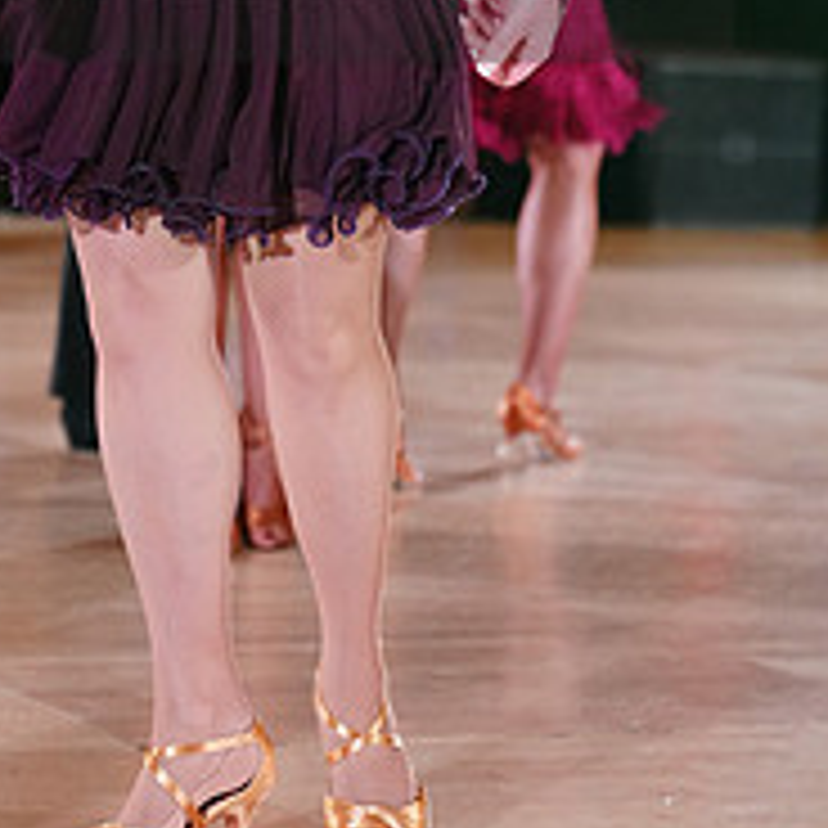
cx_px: 115
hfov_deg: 9.3
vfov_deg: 9.2
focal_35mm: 188
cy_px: -86
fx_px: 5088
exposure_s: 1/400
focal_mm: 70
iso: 2500
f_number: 2.8
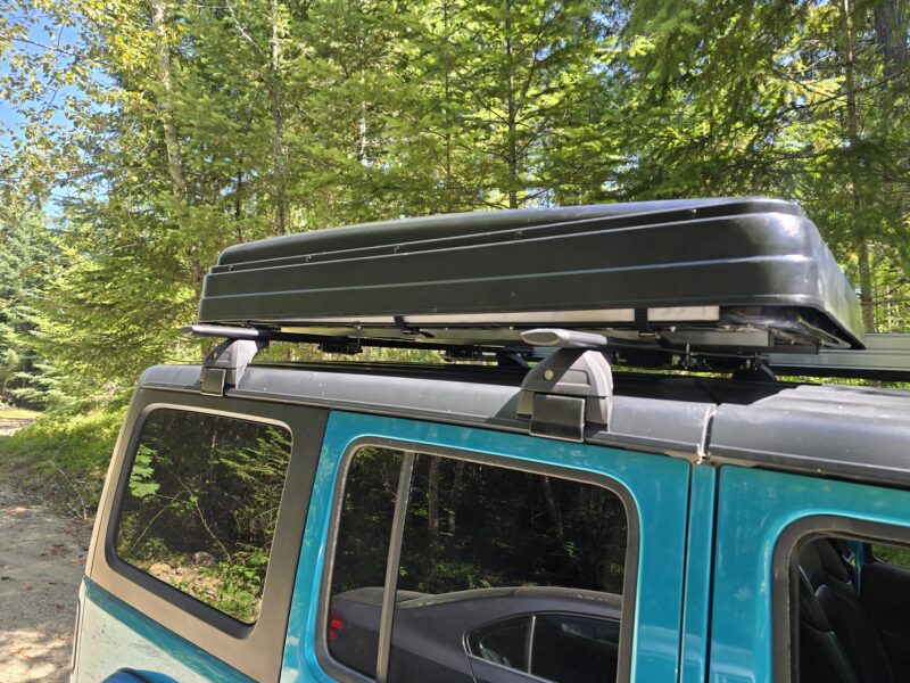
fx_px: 605
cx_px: 455
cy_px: 342
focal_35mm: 23
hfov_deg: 73.9
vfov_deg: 58.9
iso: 25
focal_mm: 6.3
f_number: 1.7
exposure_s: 1/180
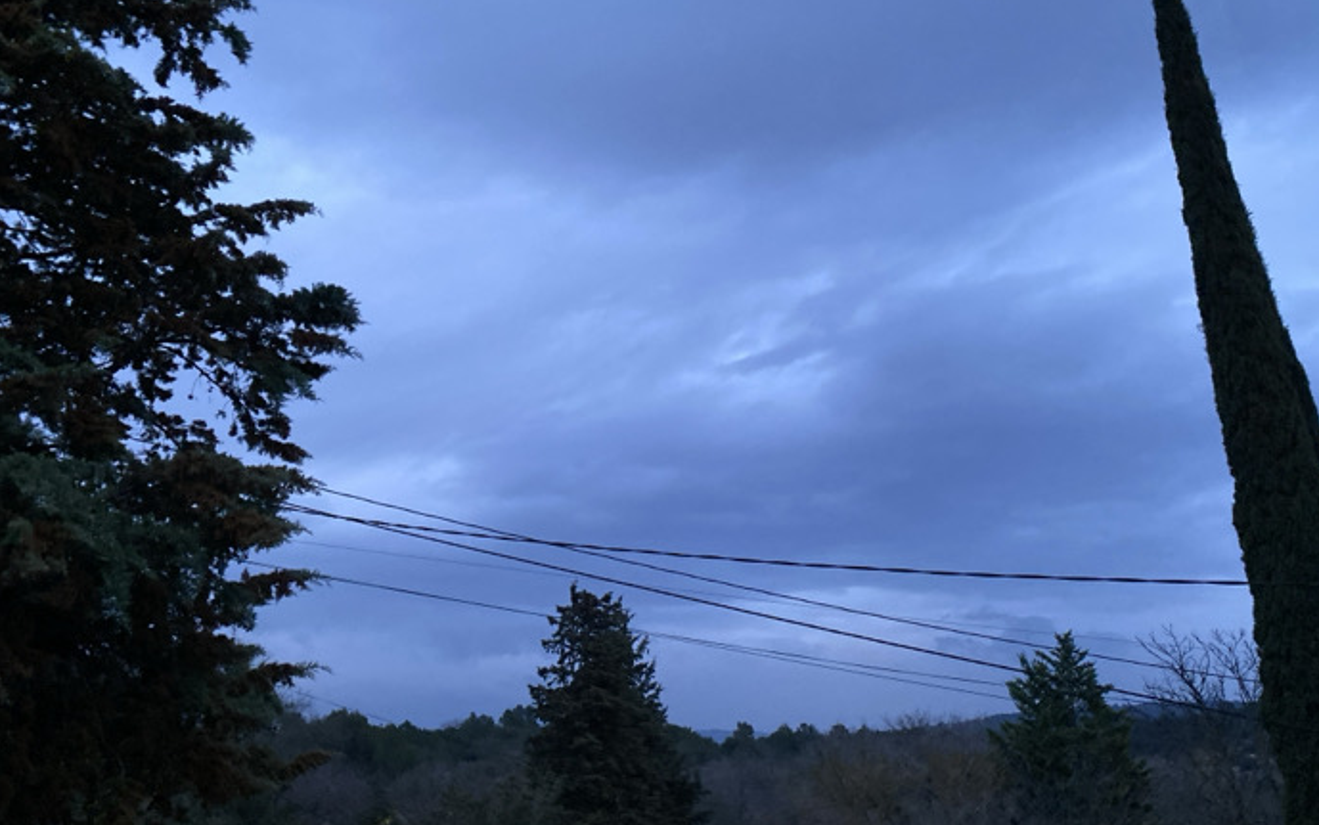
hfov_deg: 66.5
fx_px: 1007
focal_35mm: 28
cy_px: 399
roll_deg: -0.2
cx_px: 664
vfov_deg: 44.6
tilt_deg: +19.4
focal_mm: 4.25
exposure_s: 1/40
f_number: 1.8
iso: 500
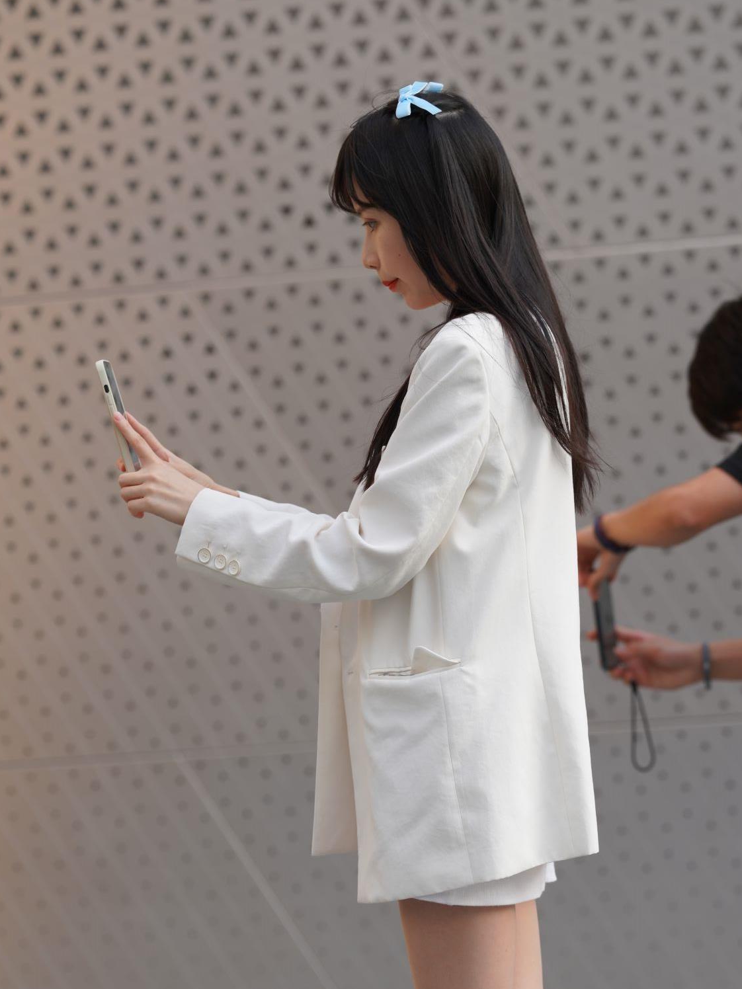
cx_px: 396
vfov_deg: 9.5
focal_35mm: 207
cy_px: 771
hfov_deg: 7.2
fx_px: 5916
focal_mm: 135
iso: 250
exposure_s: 1/400
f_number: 3.5
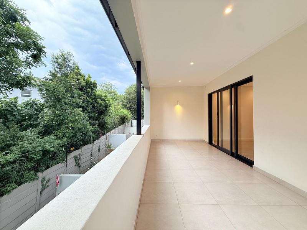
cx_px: 154
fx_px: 124
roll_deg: +0.7
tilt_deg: +0.7
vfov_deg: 85.7
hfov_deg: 102.1
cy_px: 115
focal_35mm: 14
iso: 80
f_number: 2.2
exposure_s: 1/100
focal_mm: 2.22
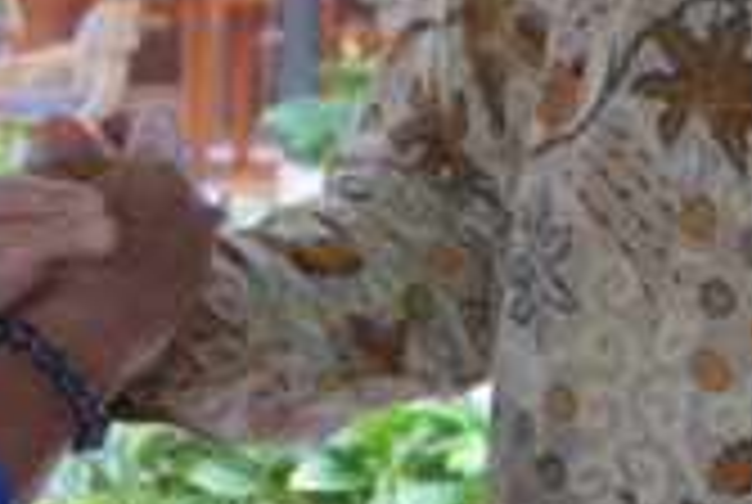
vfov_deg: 6.7
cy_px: -158
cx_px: 212
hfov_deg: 10.0
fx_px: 4270
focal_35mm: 204
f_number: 5
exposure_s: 1/100
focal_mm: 33
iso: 5000
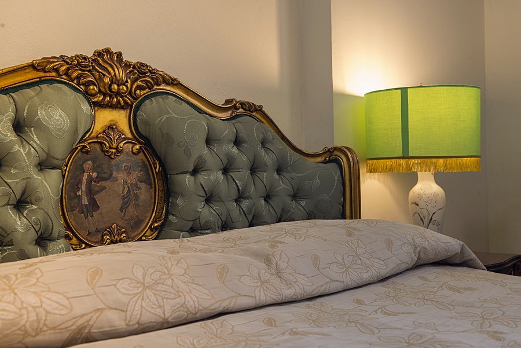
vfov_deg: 29.9
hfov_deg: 43.6
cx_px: 260
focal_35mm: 45
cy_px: 174
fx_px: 652
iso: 50
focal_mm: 45
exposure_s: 1/1.25
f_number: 8
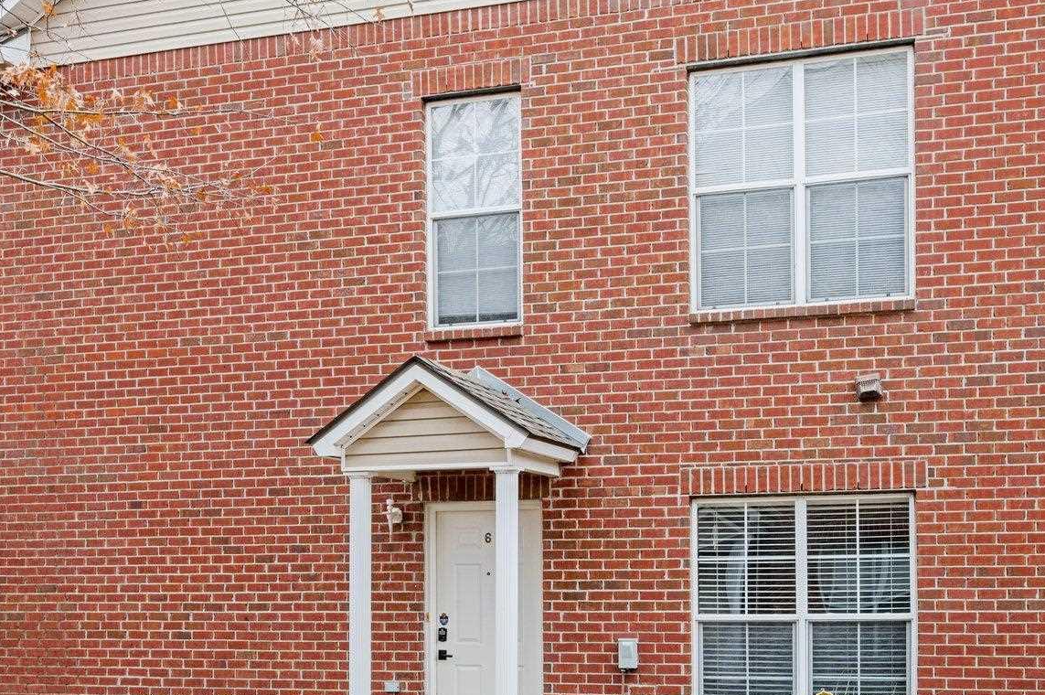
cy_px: 577
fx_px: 1273
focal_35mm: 44
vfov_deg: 29.7
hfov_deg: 44.6
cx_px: 538
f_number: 10
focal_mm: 24.5
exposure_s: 1/100
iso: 320
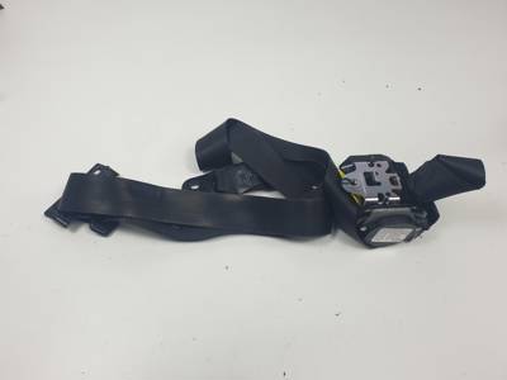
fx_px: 381
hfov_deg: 67.3
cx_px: 254
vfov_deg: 53.1
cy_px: 190
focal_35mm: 26
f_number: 2.4
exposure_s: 1/256
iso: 50
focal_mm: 4.3
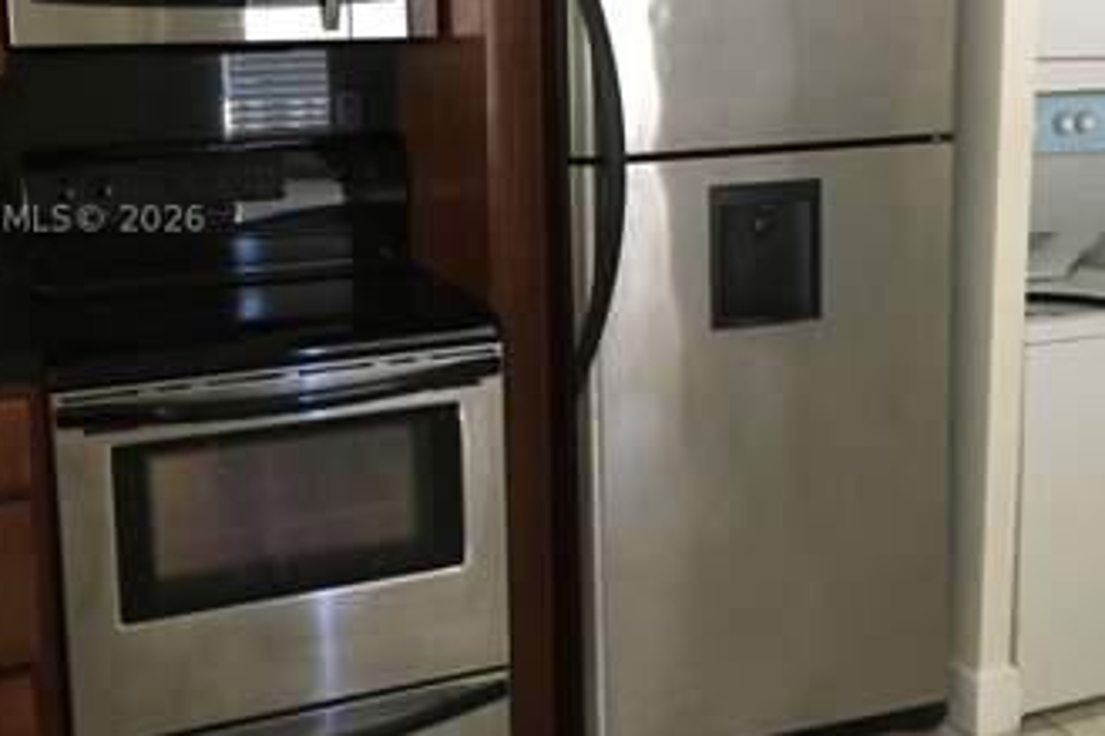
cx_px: 514
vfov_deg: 30.2
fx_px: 1350
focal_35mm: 44
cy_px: 218
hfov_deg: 44.5
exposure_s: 1/30
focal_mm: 4.15
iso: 200
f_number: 2.2
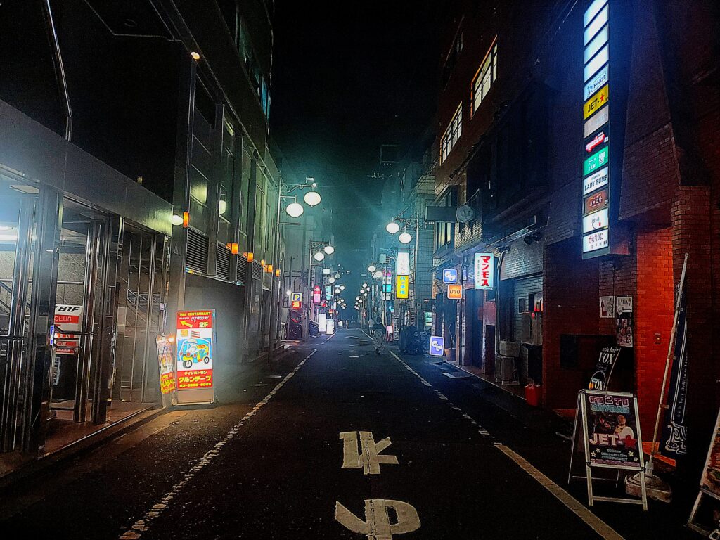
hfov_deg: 69.4
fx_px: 520
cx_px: 360
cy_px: 270
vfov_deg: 54.9
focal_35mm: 25
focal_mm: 4.6
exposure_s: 1/33
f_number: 2
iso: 320
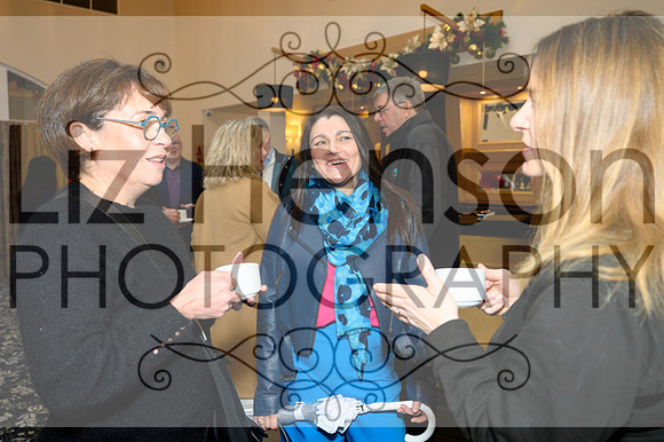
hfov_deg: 62.0
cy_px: 221
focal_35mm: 30
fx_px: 553
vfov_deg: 43.6
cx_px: 332
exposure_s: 1/160
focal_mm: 30
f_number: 4
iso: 1250
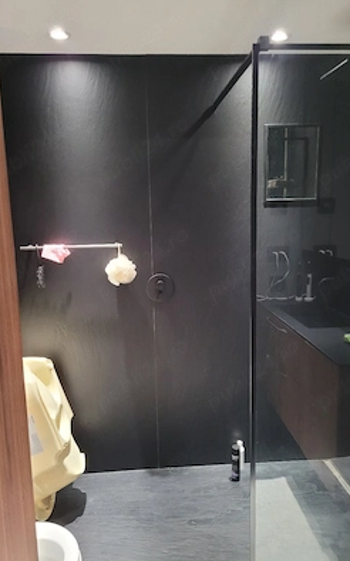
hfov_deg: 44.5
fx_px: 428
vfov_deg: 66.5
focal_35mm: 28
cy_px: 280
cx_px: 171
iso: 800
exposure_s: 1/25
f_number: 1.8
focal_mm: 5.4
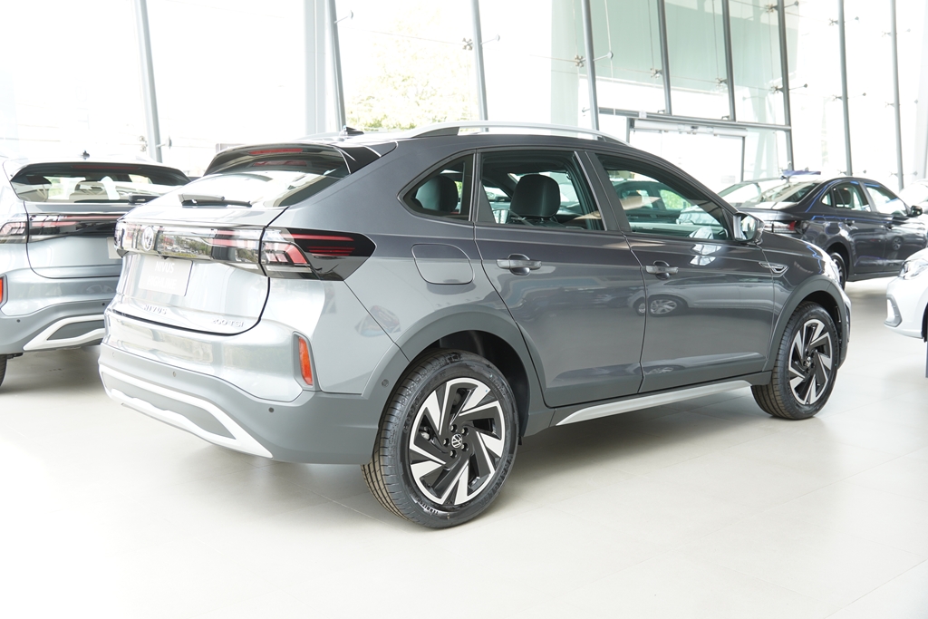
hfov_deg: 51.3
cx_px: 464
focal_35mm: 38
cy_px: 310
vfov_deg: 35.5
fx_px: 967
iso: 160
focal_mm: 25
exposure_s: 1/60
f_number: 3.5
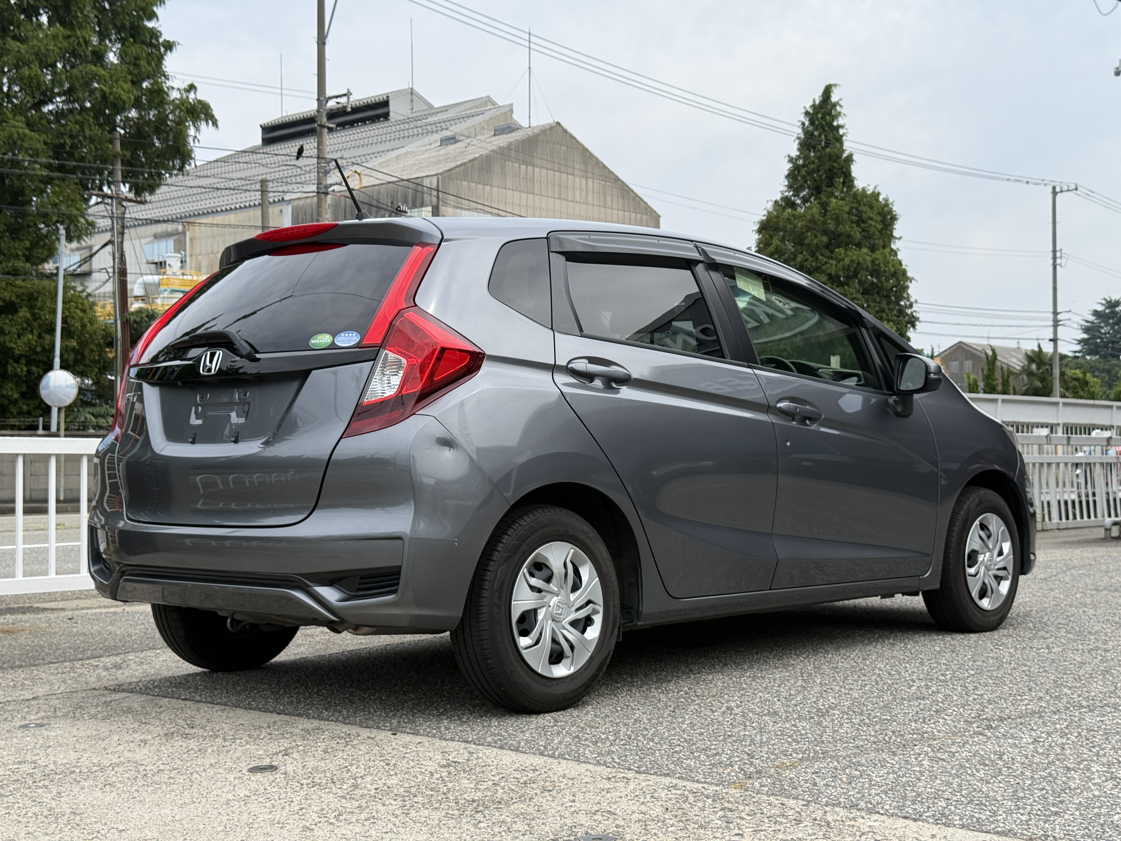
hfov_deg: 39.7
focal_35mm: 48
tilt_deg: +2.1
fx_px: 1554
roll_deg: +0.7
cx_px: 560
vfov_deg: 30.3
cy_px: 420
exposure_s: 1/2762
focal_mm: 6.76
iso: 64
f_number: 1.78
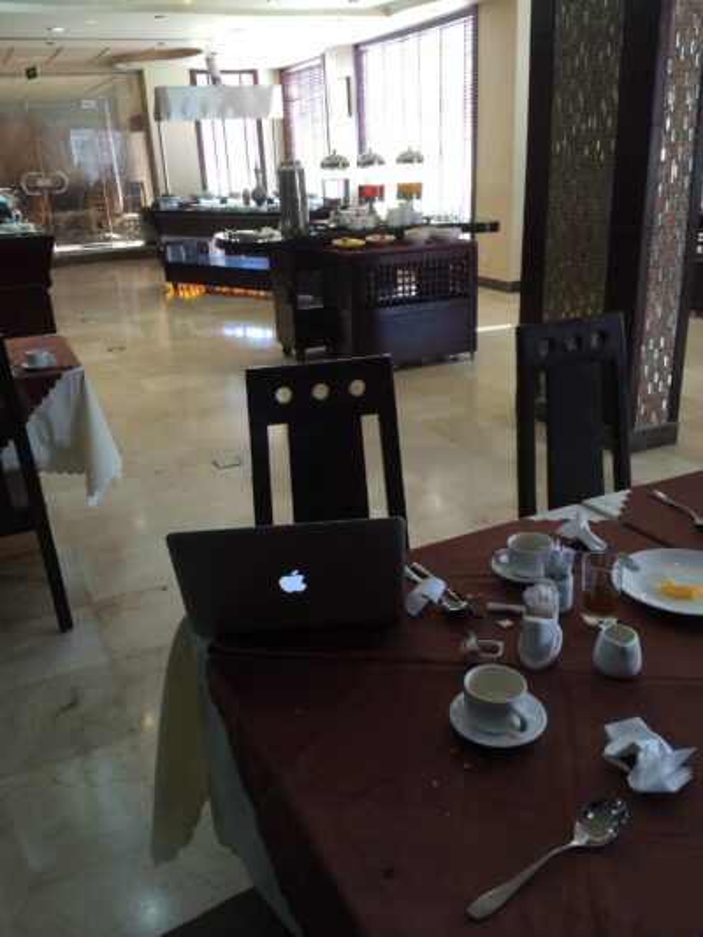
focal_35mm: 30
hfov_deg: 46.8
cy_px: 468
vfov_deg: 60.0
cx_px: 352
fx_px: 812
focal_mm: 4.12
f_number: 2.2
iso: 50
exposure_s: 1/30
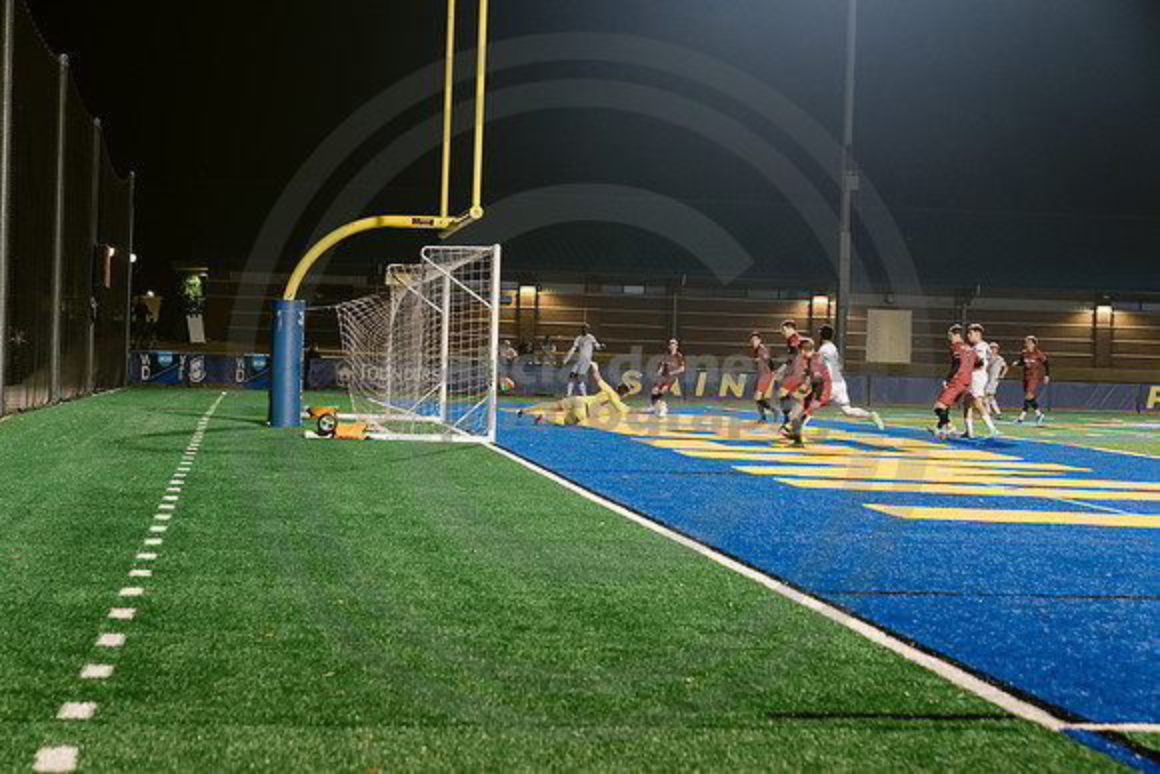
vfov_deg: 19.5
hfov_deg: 28.8
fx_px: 2256
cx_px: 580
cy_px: 387
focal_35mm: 70
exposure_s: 1/160
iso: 2500
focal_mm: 70
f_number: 4
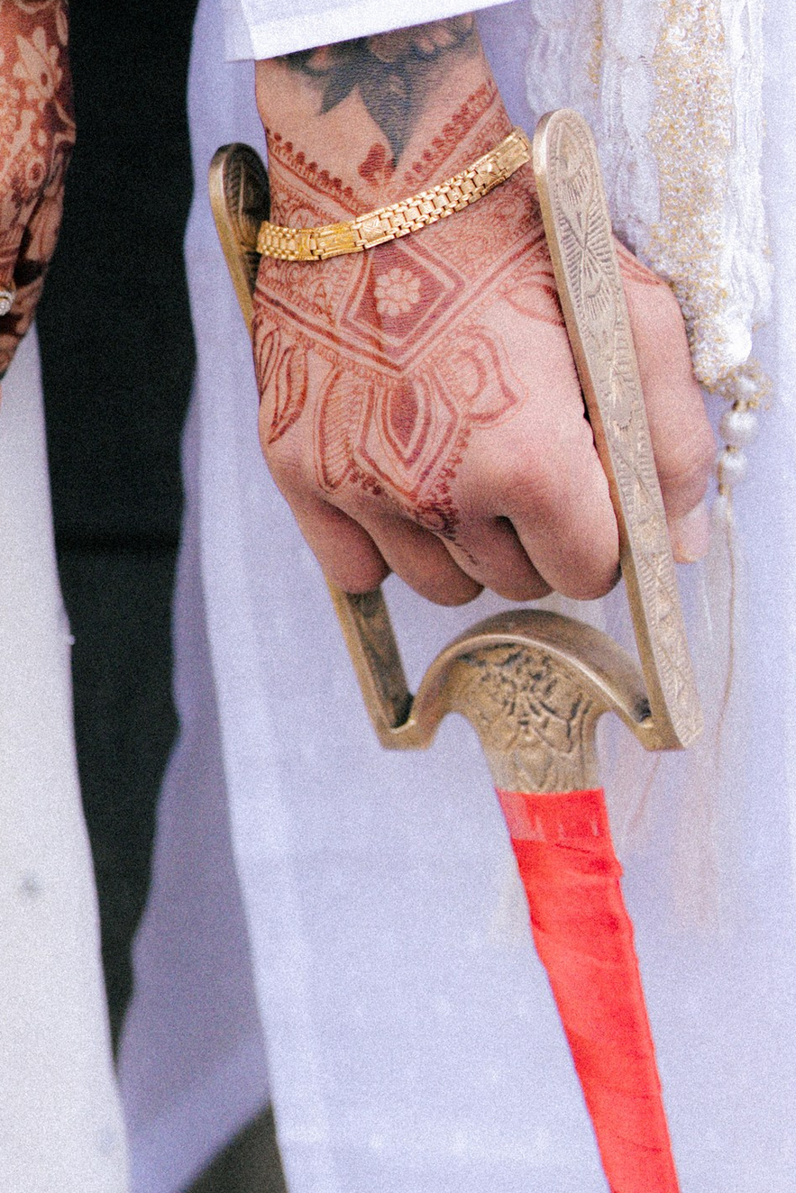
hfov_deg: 9.4
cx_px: 57
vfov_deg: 14.0
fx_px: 4808
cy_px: 173
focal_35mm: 145
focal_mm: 50
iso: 800
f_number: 1.8
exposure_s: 1/5000
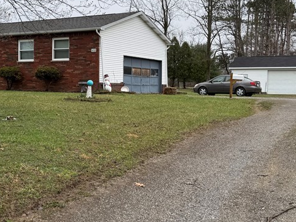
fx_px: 436
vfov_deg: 28.5
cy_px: 100
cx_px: 121
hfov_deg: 37.4
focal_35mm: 51
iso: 80
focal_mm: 6.76
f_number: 1.78
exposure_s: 1/1139
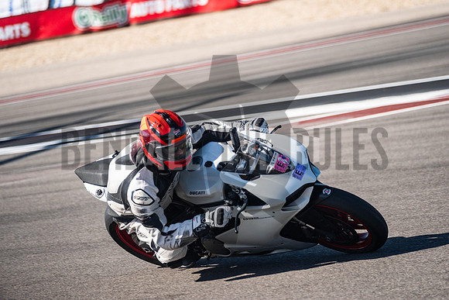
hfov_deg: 9.8
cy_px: 150
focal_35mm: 210
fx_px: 2620
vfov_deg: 6.5
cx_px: 224
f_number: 2.8
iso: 800
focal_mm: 140
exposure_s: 1/2500
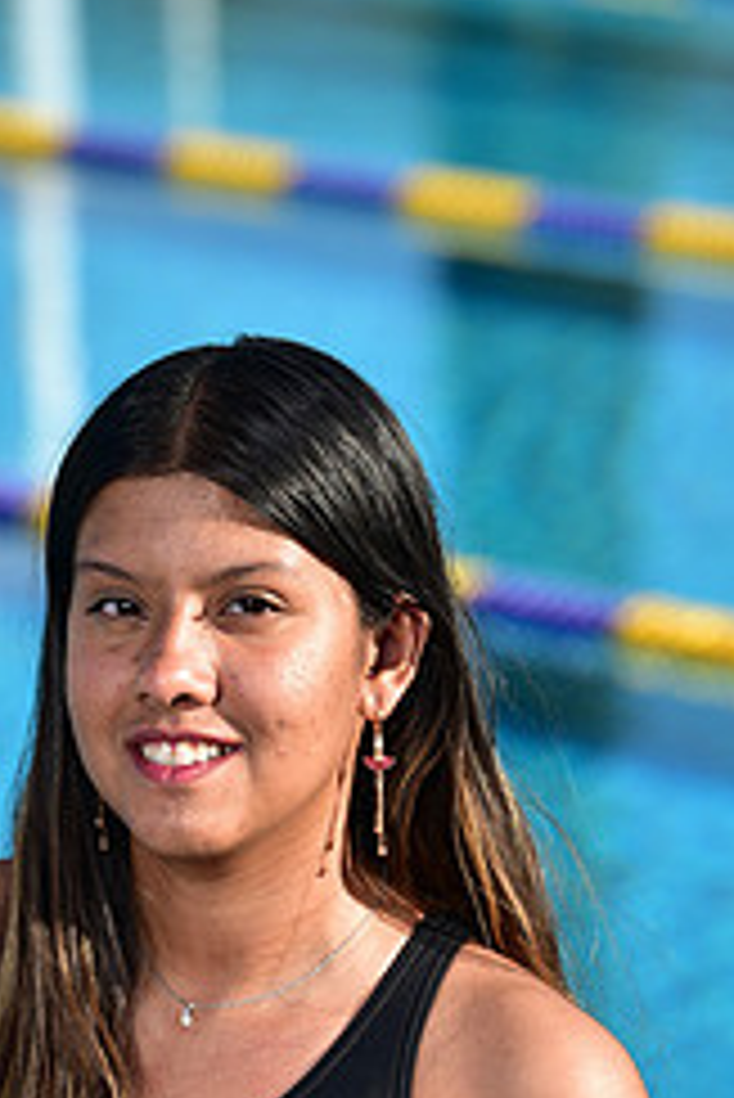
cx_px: 178
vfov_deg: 5.6
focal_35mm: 368
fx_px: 11238
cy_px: 1197
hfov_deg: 3.7
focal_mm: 155
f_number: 5.6
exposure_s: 1/250
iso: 64
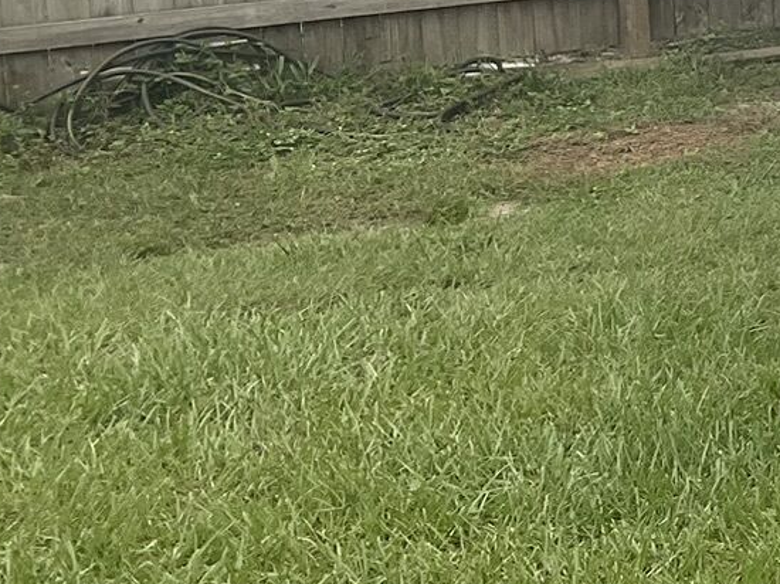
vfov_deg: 13.5
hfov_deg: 15.7
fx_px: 2432
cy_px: -30
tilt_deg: -8.1
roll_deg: +0.2
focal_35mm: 108
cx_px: 1386
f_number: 1.8
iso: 16
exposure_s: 1/739
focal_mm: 3
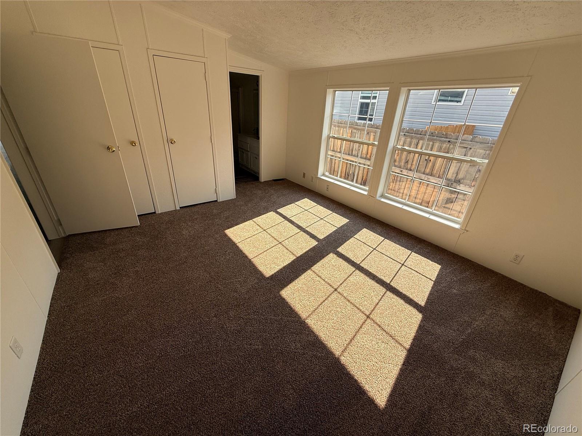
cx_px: 291
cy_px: 218
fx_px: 235
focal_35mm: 14
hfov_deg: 102.1
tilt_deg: -25.8
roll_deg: -3.2
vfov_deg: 85.7
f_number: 2.2
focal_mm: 2.22
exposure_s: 1/445
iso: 50
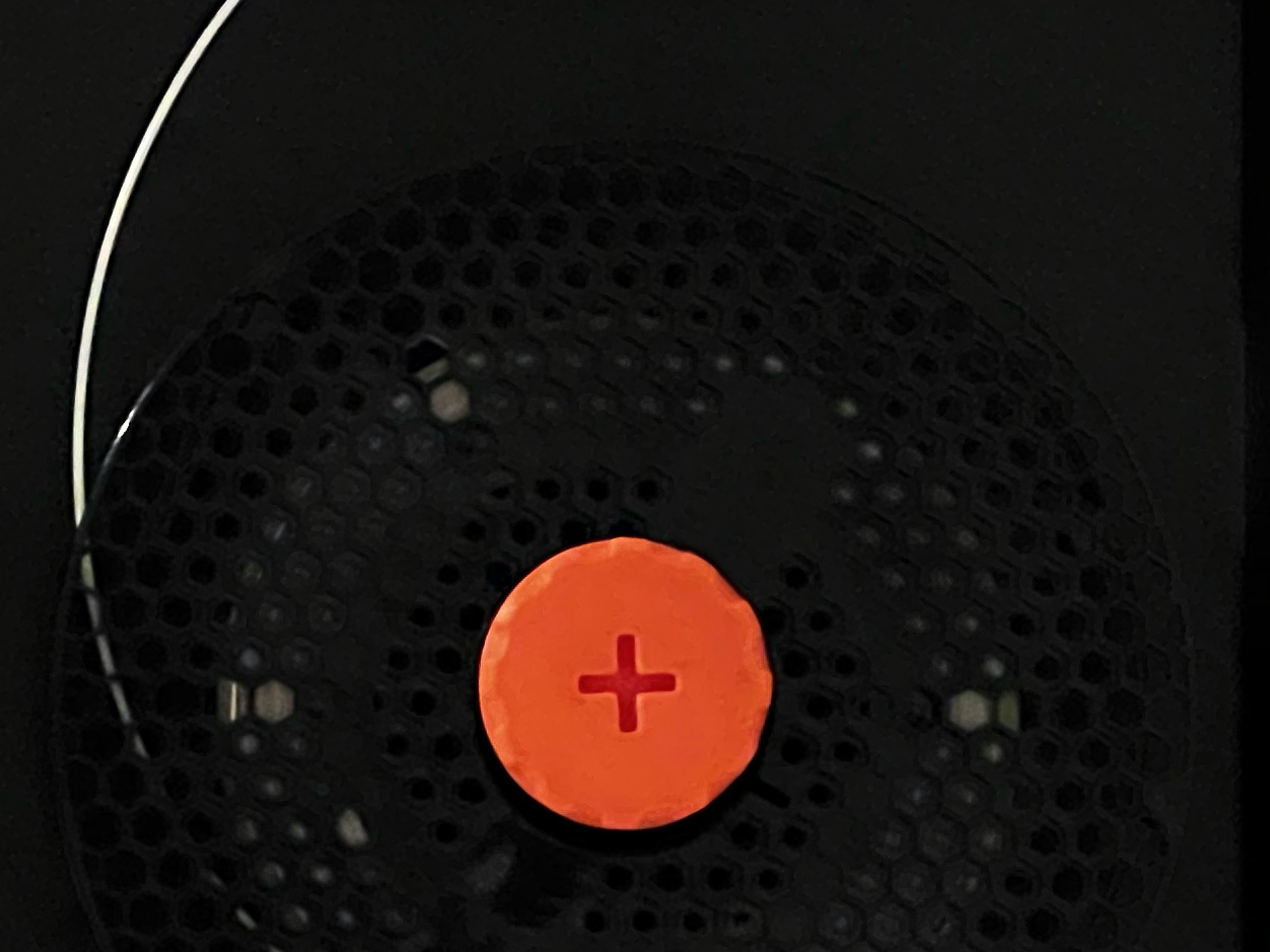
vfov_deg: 6.0
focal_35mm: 248
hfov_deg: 7.9
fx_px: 9099
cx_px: -259
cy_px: 906
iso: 1000
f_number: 2.8
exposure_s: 1/25
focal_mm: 9
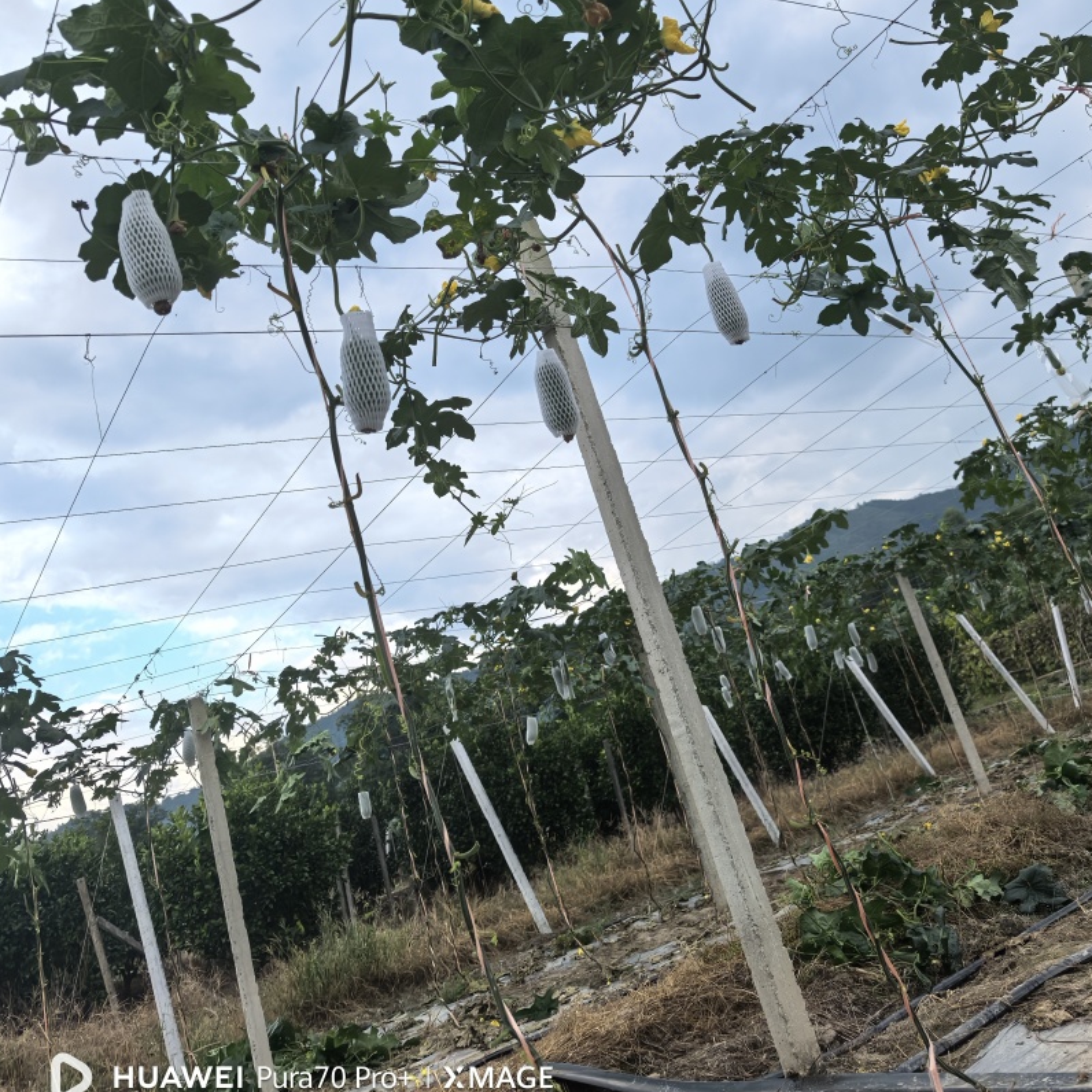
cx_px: 547
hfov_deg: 51.1
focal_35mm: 32
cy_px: 400
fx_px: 1142
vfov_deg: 50.5
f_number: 1.4
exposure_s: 1/5000
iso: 320
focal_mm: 6.98
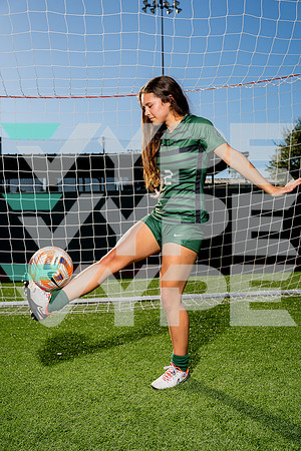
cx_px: 150
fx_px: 451
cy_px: 226
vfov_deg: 53.1
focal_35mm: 36
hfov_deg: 36.9
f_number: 5
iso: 100
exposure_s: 1/1250
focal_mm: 36
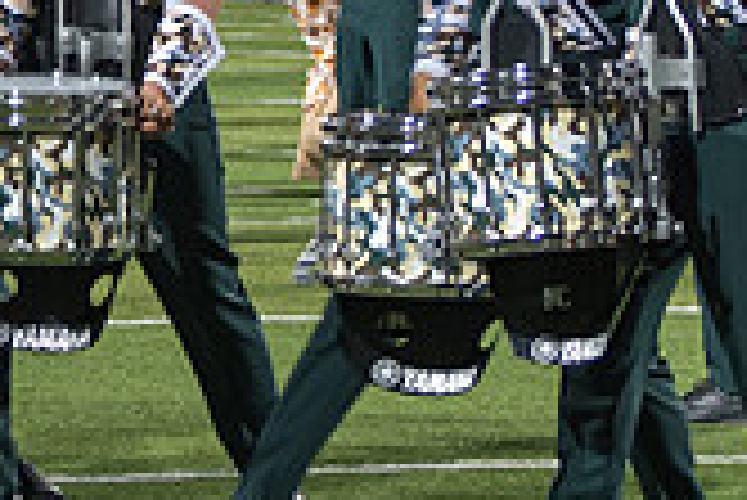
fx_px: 8847
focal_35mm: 426
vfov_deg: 3.2
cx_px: -269
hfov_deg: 4.8
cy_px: -217
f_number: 4.5
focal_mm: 86
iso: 2200
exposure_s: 1/160
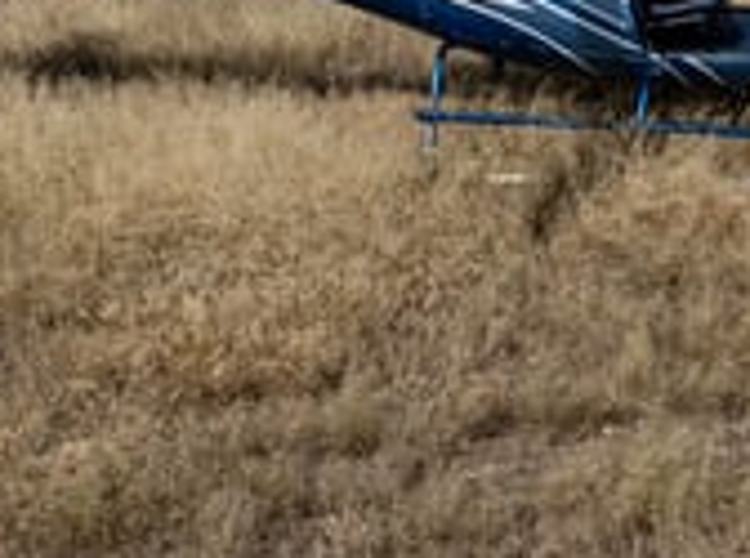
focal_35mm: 110
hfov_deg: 17.7
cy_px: 2
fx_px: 2376
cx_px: 647
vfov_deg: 13.2
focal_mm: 12.29
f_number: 2.8
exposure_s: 1/200
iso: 100
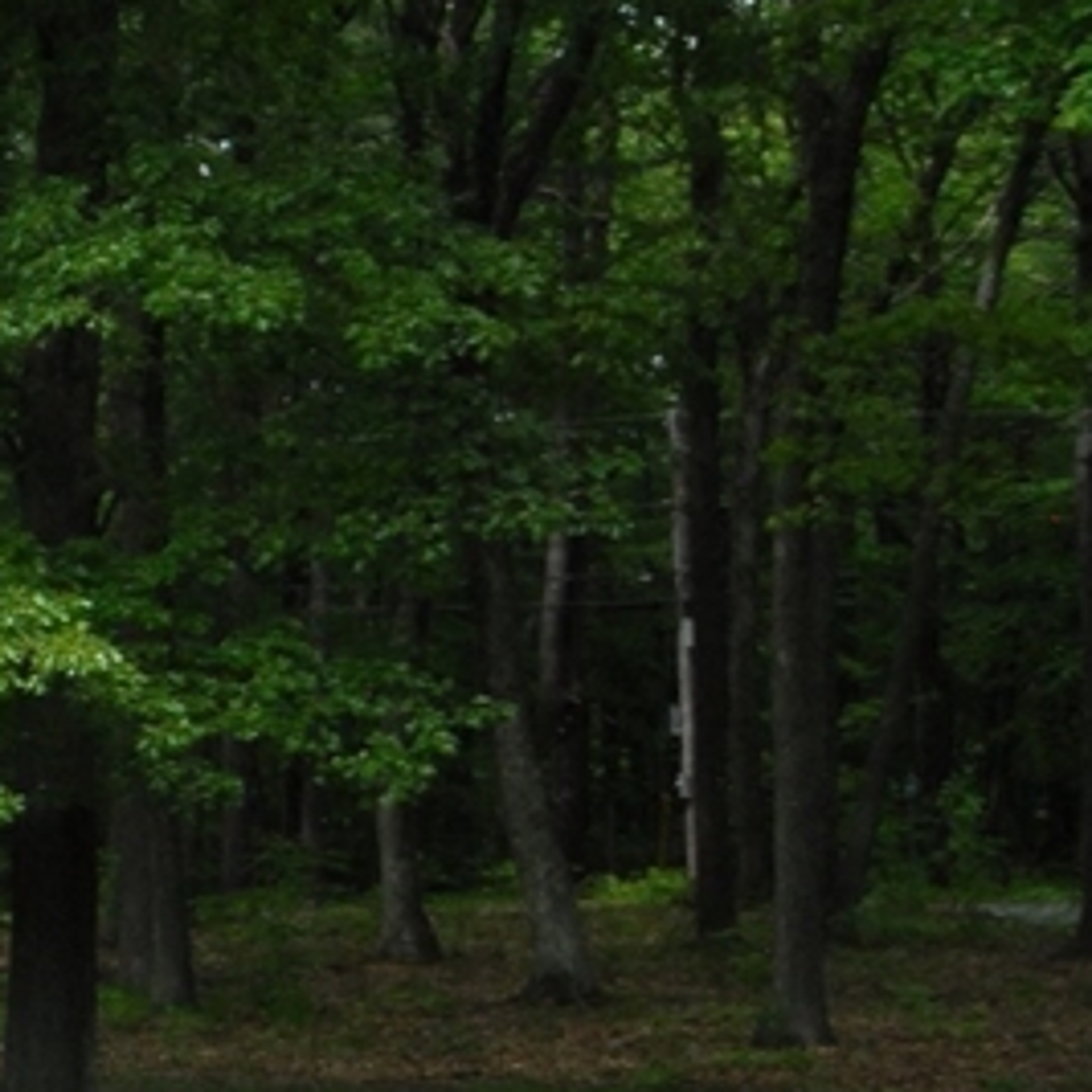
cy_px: 577
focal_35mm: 98
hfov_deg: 15.1
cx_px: -953
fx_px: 3498
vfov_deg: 17.7
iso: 500
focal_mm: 20
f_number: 14
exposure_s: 1/100
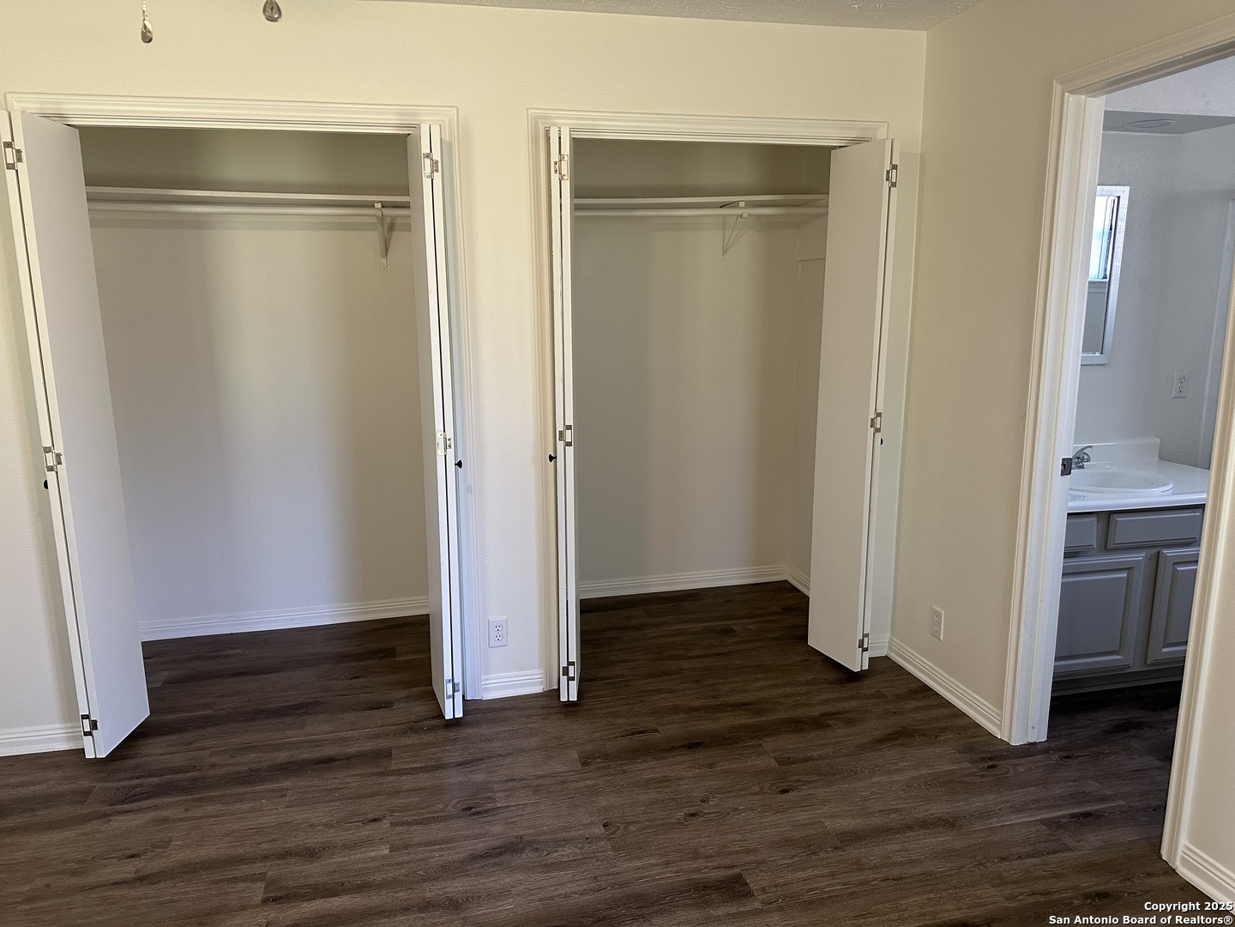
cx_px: 618
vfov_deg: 56.8
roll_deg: +0.3
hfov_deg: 71.6
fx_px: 856
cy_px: 464
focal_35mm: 24
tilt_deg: -10.0
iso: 320
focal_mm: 6.86
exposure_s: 1/60
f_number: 1.78
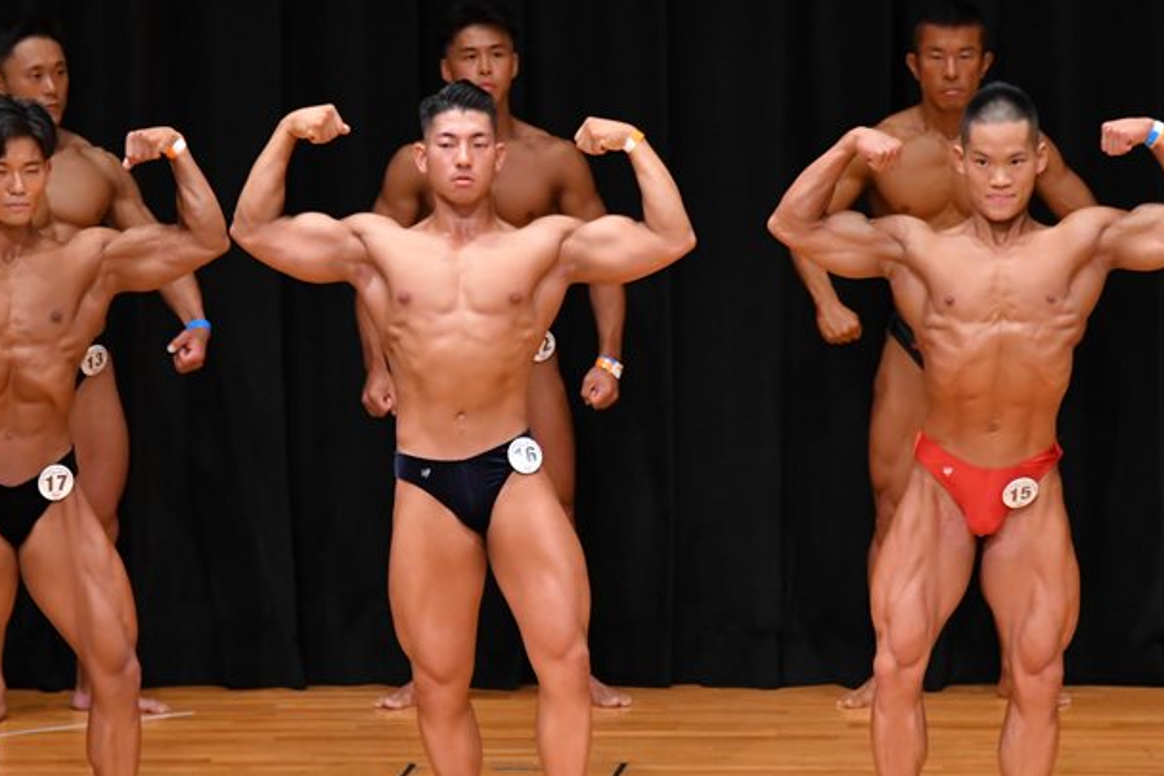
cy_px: 477
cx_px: 443
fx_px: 11119
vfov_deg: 4.0
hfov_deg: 6.0
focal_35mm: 344
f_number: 5.6
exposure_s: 1/400
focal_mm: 180
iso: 4000
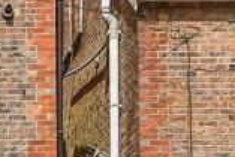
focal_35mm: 98
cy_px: 173
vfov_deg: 13.7
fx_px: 640
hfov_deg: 17.8
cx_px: -154
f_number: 8
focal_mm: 10
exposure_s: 1/500
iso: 160
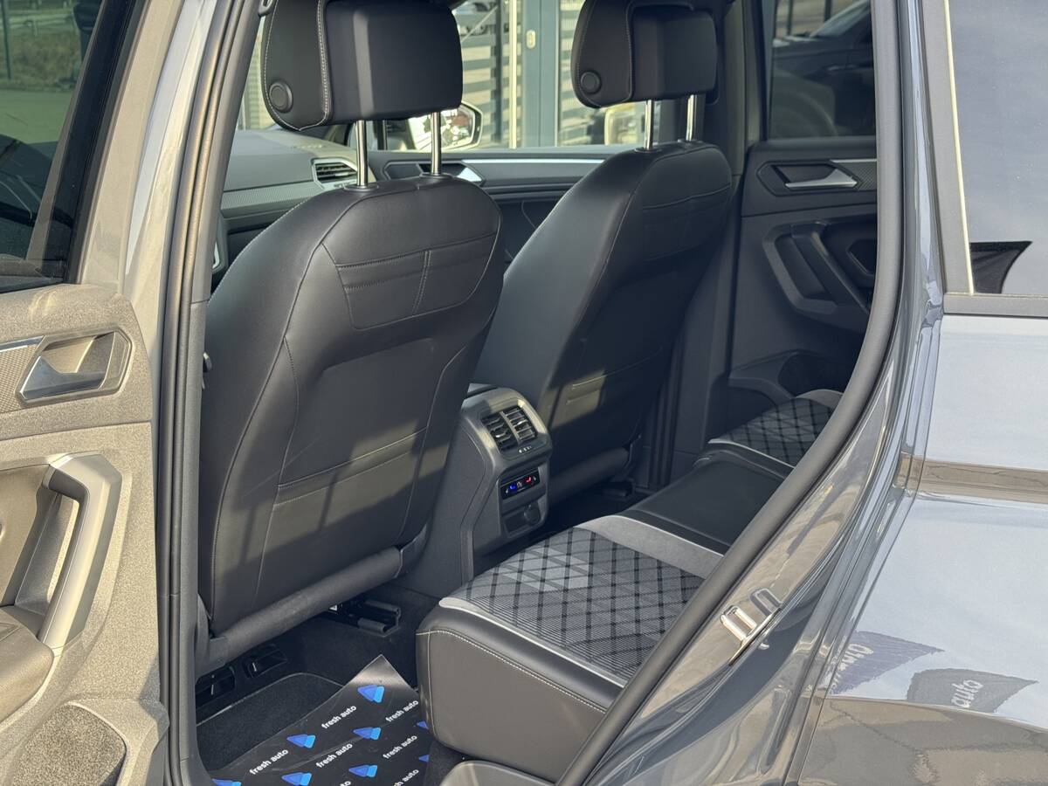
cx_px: 524
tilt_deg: -15.6
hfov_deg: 39.7
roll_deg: +0.1
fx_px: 1453
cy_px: 393
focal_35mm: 48
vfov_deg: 30.3
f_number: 1.78
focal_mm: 6.76
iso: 64
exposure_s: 1/177
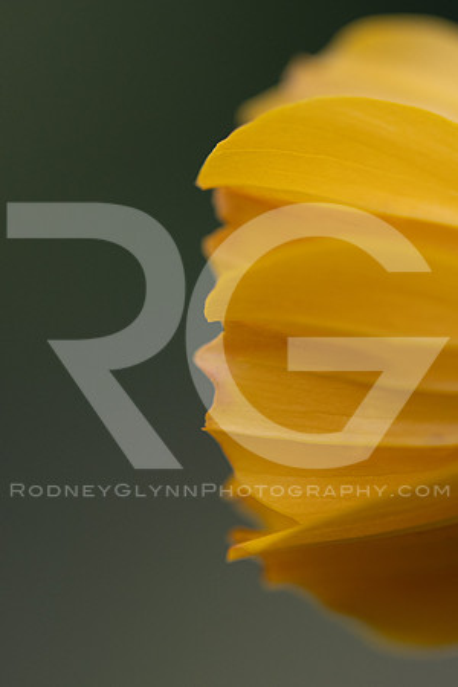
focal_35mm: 176
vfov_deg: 11.7
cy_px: 323
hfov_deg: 7.8
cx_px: 283
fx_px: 3353
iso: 800
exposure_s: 1/500
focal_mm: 100
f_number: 2.8
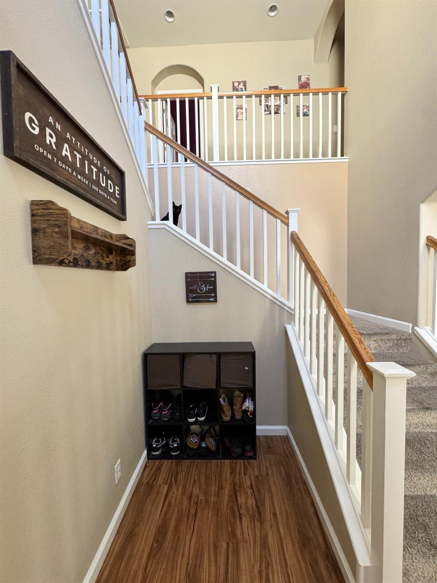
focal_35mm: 14
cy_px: 292
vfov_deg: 102.1
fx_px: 236
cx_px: 218
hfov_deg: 85.7
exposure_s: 1/60
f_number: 2.2
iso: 320
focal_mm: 2.22
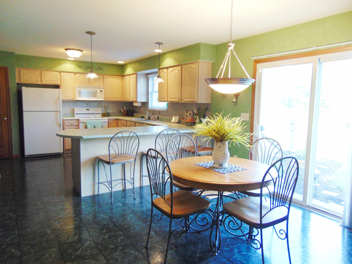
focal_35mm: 25
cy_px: 132
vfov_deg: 54.9
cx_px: 176
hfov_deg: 69.4
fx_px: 254
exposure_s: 1/30
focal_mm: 4.5
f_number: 3
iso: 200
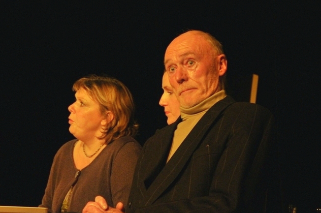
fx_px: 1411
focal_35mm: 159
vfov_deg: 8.6
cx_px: 160
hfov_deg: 13.0
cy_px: 106
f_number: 5.6
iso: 800
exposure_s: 1/50
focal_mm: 105
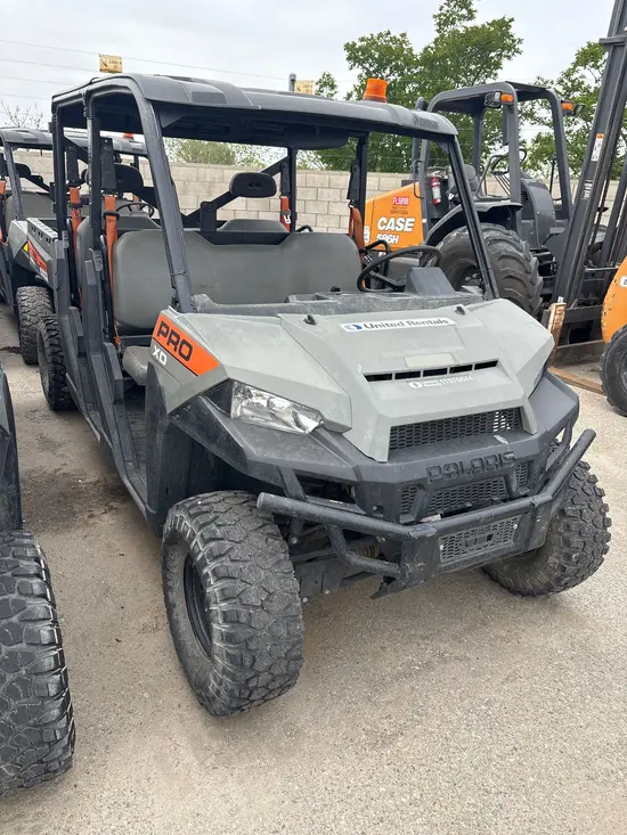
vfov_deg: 67.3
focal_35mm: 26
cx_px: 314
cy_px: 418
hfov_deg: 53.1
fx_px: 628
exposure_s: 1/1115
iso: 50
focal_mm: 5.96
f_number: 1.6
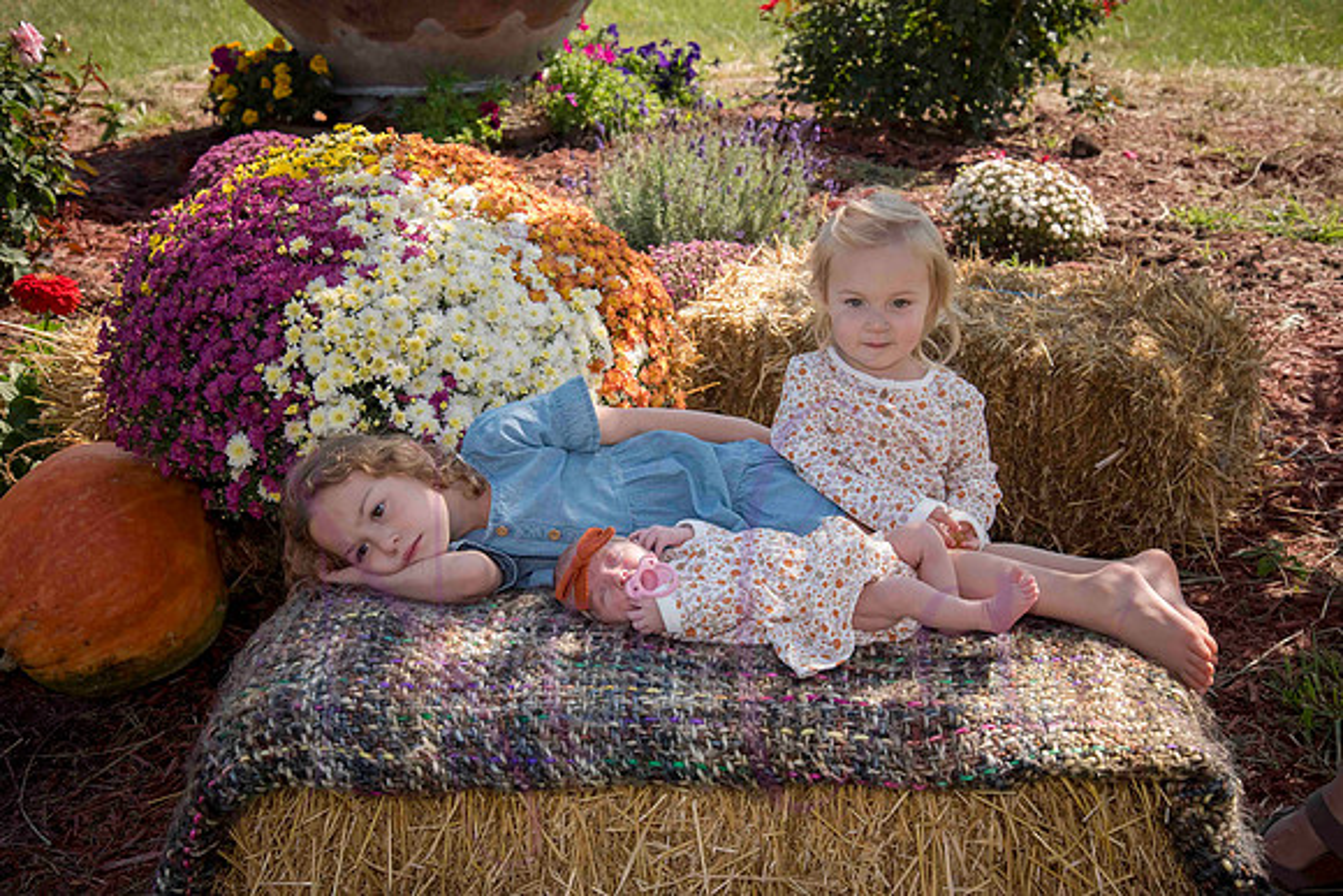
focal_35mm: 52
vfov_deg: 26.0
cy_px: 448
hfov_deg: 38.2
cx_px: 672
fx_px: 1940
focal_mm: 52
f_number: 8
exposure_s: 1/500
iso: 400
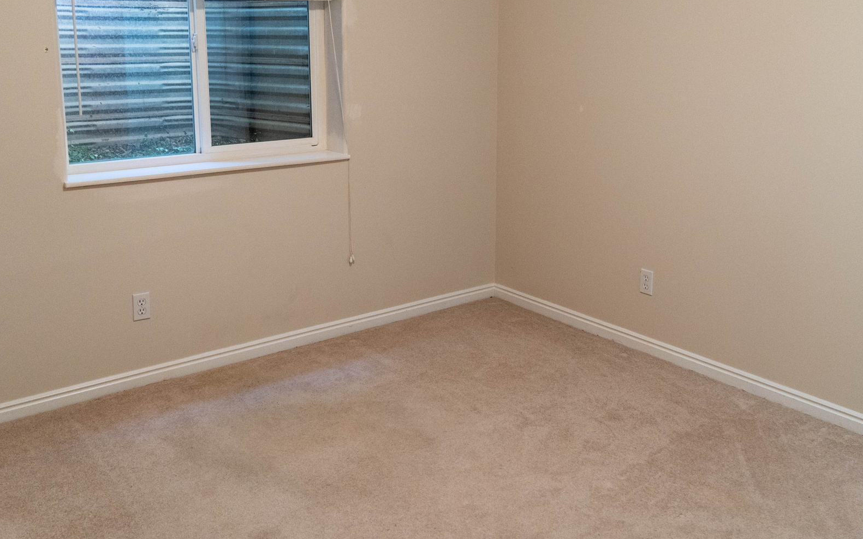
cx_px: 455
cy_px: 181
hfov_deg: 58.1
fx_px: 776
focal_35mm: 33
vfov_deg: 37.9
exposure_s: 1/160
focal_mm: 25
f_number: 4
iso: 3200
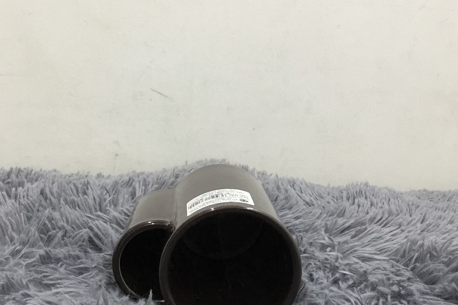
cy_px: 157
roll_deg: +1.1
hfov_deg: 37.5
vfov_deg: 25.5
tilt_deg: -12.6
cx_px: 216
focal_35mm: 53
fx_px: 674
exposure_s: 1/33
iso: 125
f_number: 2.4
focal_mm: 3.3
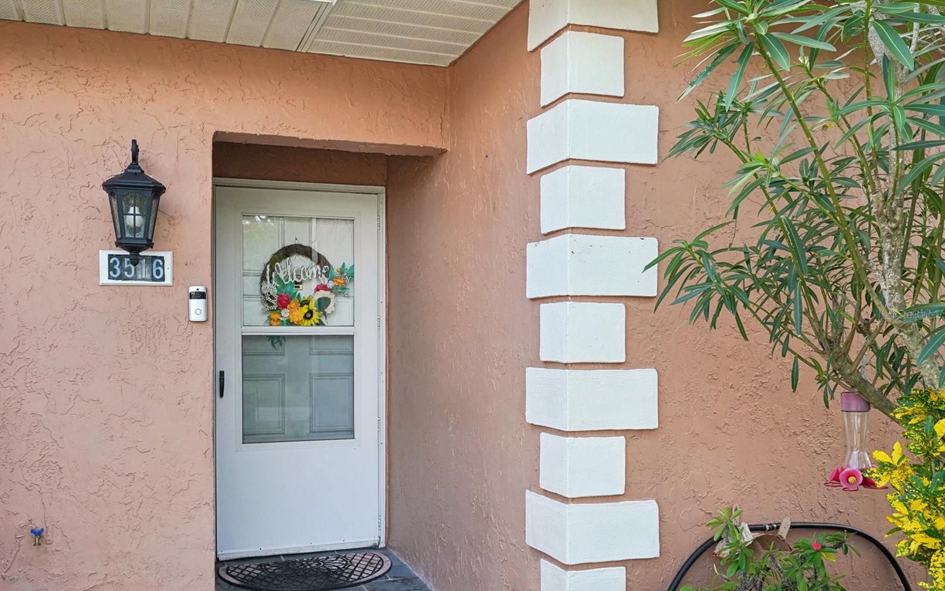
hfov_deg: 56.7
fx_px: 876
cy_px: 314
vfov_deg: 37.3
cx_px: 472
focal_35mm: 34
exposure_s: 1/320
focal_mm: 22
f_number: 8
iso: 800
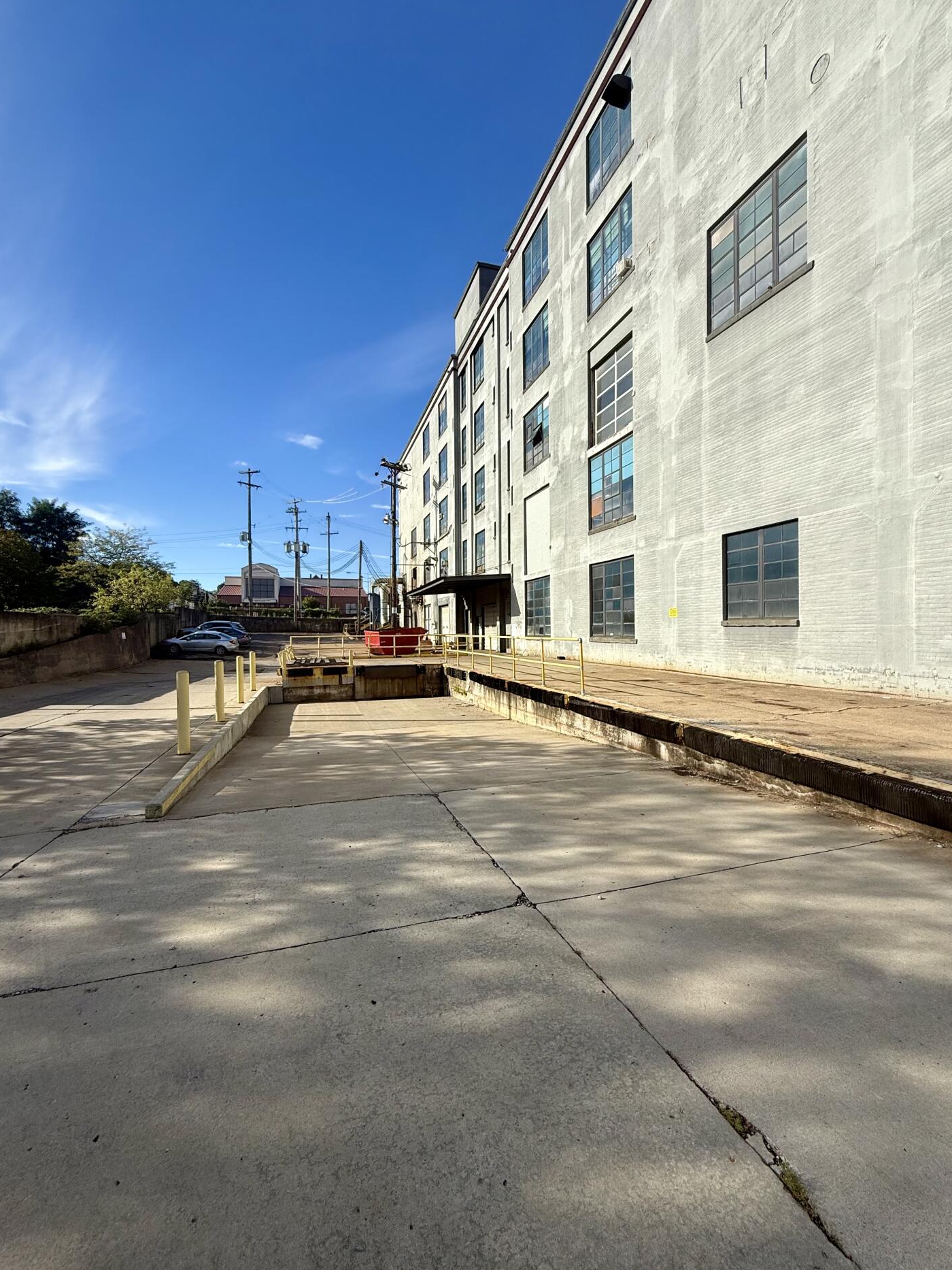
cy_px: 639
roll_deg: +0.2
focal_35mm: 15
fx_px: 550
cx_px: 475
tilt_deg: +0.3
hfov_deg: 81.7
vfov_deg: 98.2
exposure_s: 1/2024
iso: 50
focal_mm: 2.22
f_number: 2.2
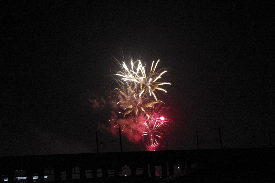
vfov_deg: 16.6
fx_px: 626
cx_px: 138
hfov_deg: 24.8
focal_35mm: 82
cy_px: 92
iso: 6400
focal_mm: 55
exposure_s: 1/60
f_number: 5.6
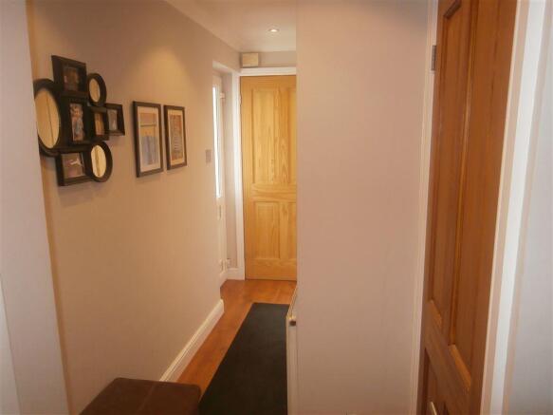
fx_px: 415
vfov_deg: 53.0
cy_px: 208
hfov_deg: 67.3
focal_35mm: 26
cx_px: 276
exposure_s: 1/30
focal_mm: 4.7
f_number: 2.8
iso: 200
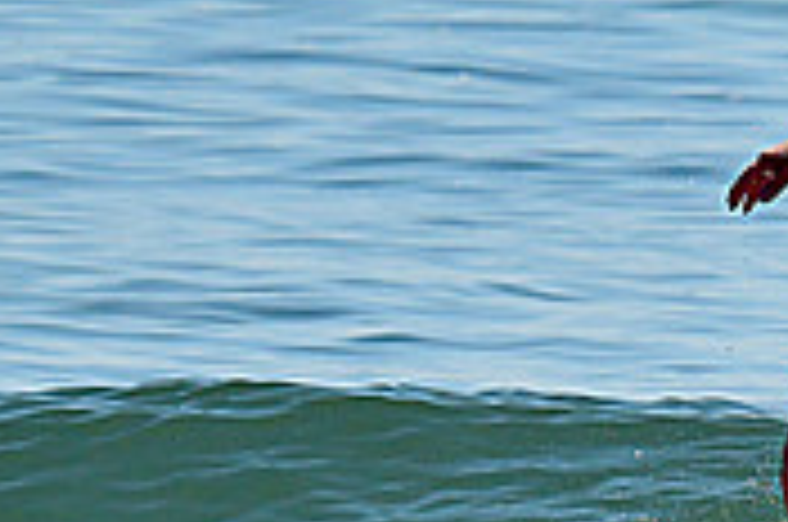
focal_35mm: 2491
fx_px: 54425
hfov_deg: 0.8
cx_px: 464
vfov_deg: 0.5
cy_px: 664
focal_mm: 500
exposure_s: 1/6400
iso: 1600
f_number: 9
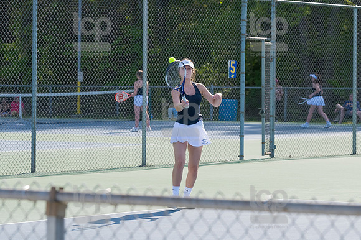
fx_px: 1874
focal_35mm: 187
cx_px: 180
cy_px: 120
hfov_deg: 11.0
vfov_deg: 7.3
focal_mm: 125
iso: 1000
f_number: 5.6
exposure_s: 1/2000
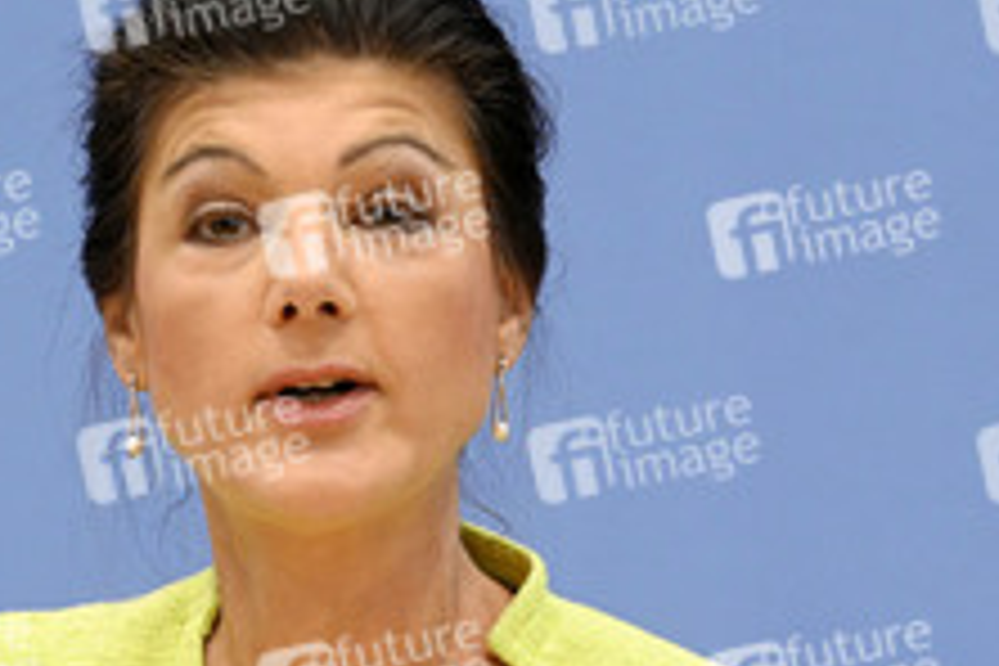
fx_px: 5744
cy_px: 562
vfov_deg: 6.6
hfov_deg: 9.9
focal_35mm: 207
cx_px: 254
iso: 5000
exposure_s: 1/640
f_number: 5.6
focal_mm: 102
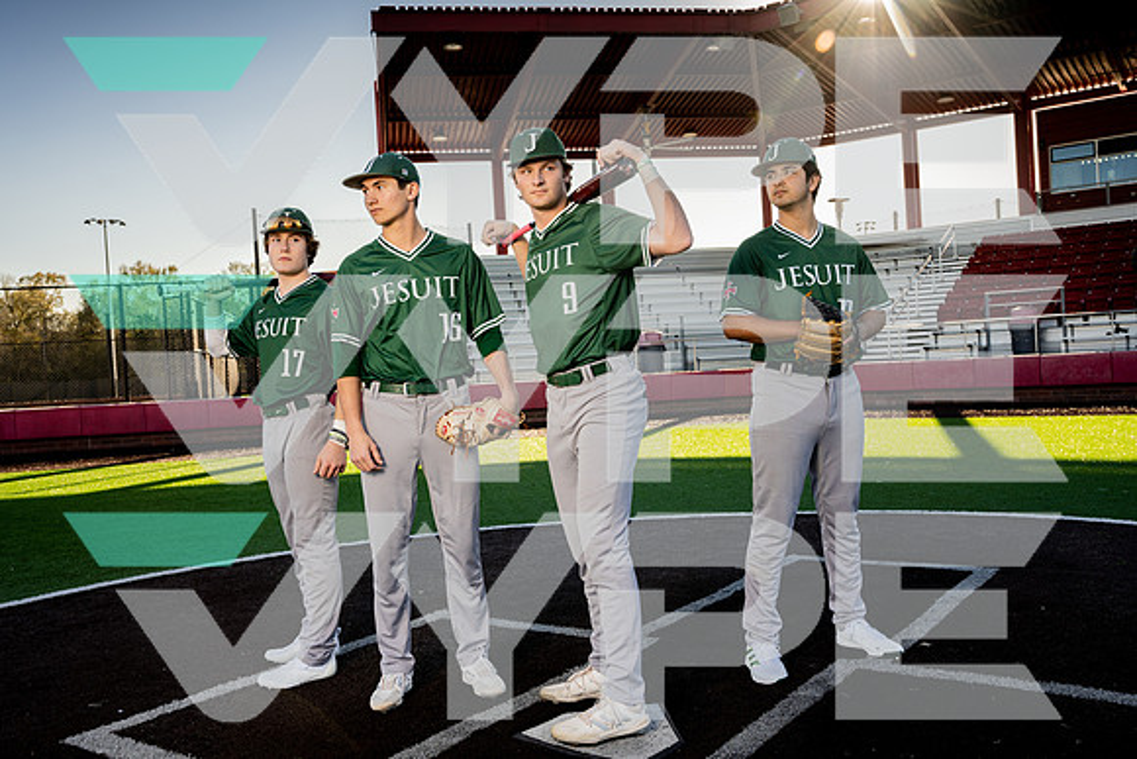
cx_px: 568
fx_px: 1011
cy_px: 380
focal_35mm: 32
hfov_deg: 58.7
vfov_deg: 41.1
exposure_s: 1/250
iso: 125
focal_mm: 32
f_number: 6.3
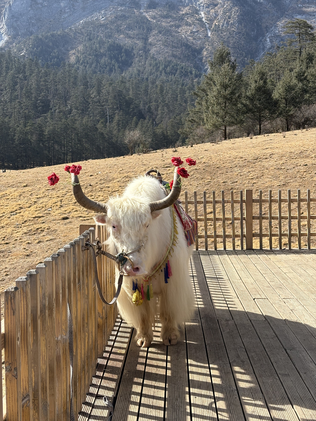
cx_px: 158
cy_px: 210
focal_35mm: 52
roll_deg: +0.6
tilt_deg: -4.1
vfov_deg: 36.8
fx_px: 633
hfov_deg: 28.0
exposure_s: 1/1799
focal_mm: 5.96
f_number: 1.6
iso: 50
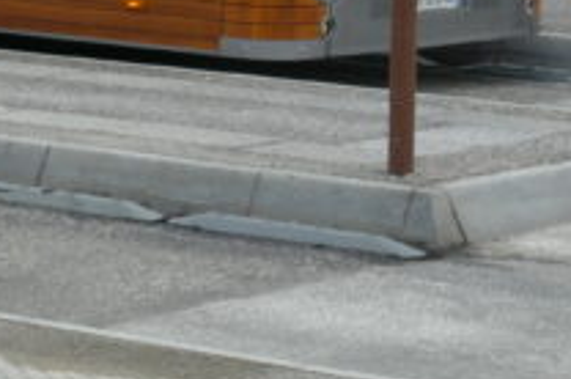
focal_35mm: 222
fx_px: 3516
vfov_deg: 6.1
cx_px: -607
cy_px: -161
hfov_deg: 8.7
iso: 125
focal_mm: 16.24
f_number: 7.1
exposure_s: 1/125
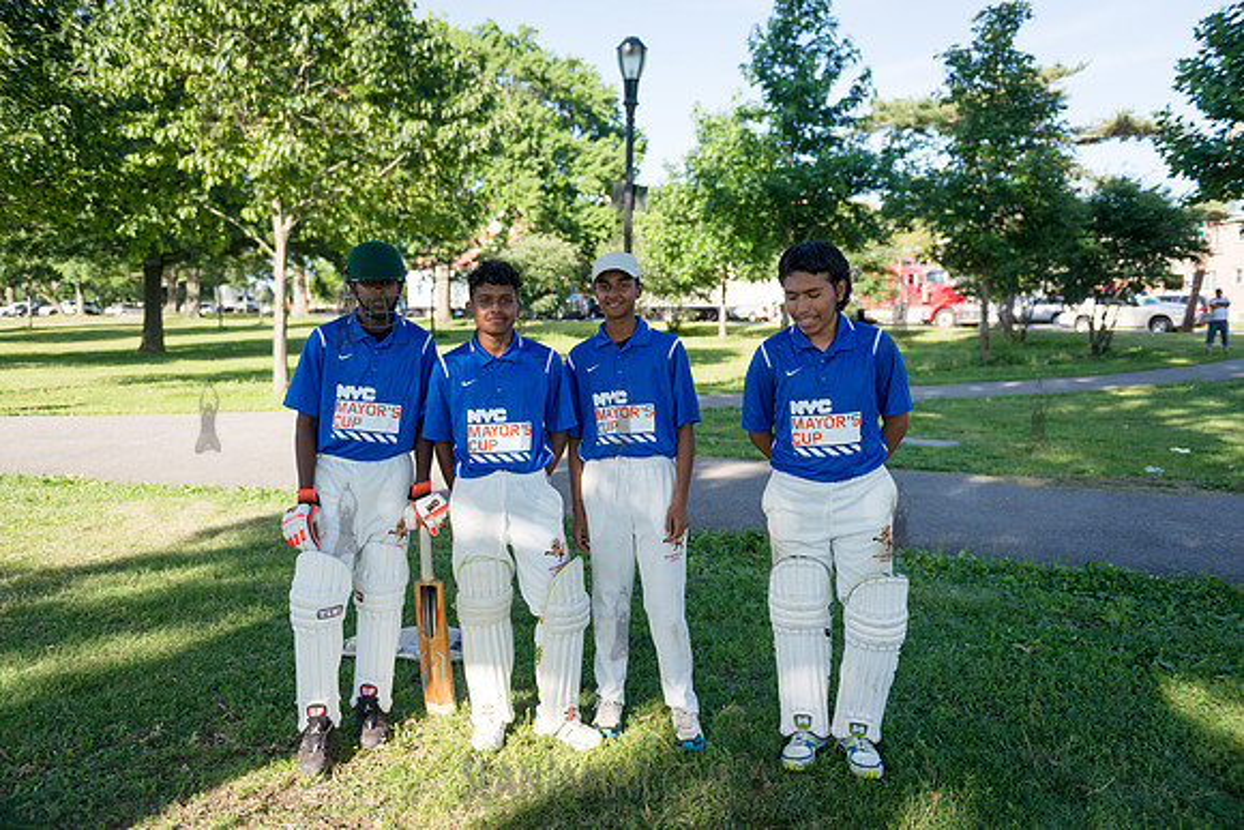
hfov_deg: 65.5
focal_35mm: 28
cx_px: 622
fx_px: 968
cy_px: 415
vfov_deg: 46.4
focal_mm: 28
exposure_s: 1/1600
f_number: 2.8
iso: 200
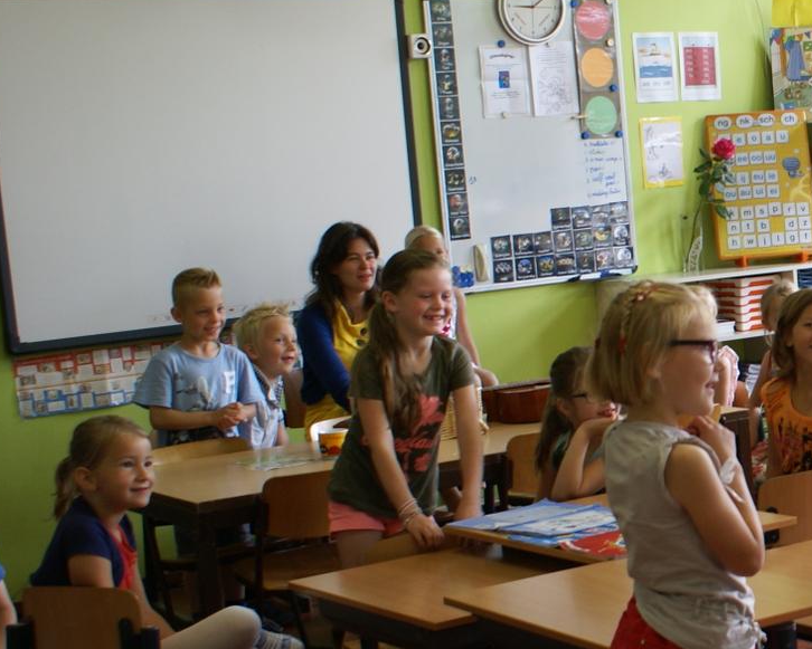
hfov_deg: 21.1
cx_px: 1058
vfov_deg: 18.7
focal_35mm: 82
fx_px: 1971
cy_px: 402
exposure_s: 1/40
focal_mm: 22
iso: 125
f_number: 4
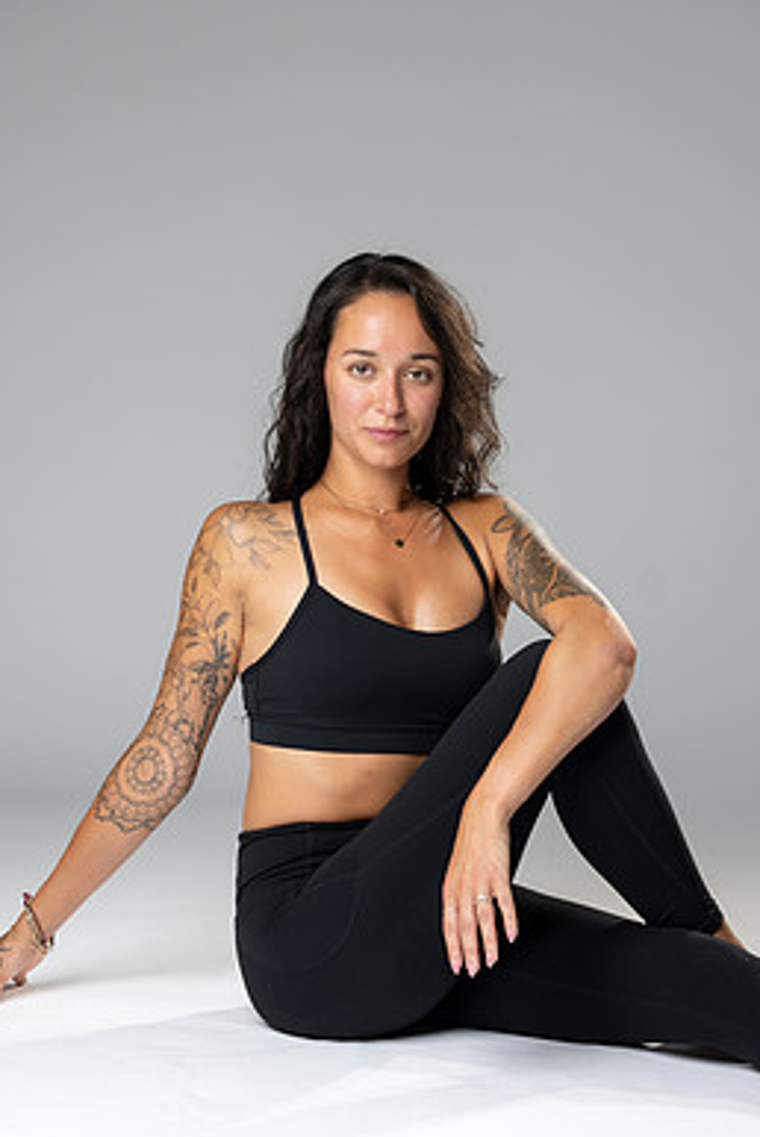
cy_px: 515
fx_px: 3129
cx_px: 339
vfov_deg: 20.6
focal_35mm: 99
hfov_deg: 13.8
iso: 200
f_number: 3.2
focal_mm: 85
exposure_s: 1/160
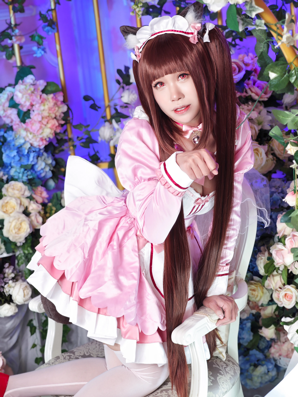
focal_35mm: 75
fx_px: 861
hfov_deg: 19.6
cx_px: 149
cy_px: 198
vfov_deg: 26.0
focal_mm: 12.28
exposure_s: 1/120
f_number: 1.8
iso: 50
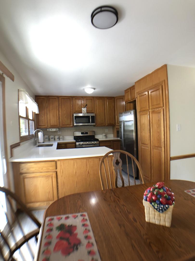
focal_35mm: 28
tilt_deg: +0.8
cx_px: 98
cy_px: 130
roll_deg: +1.5
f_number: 1.8
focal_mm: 3.99
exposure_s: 1/30
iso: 40
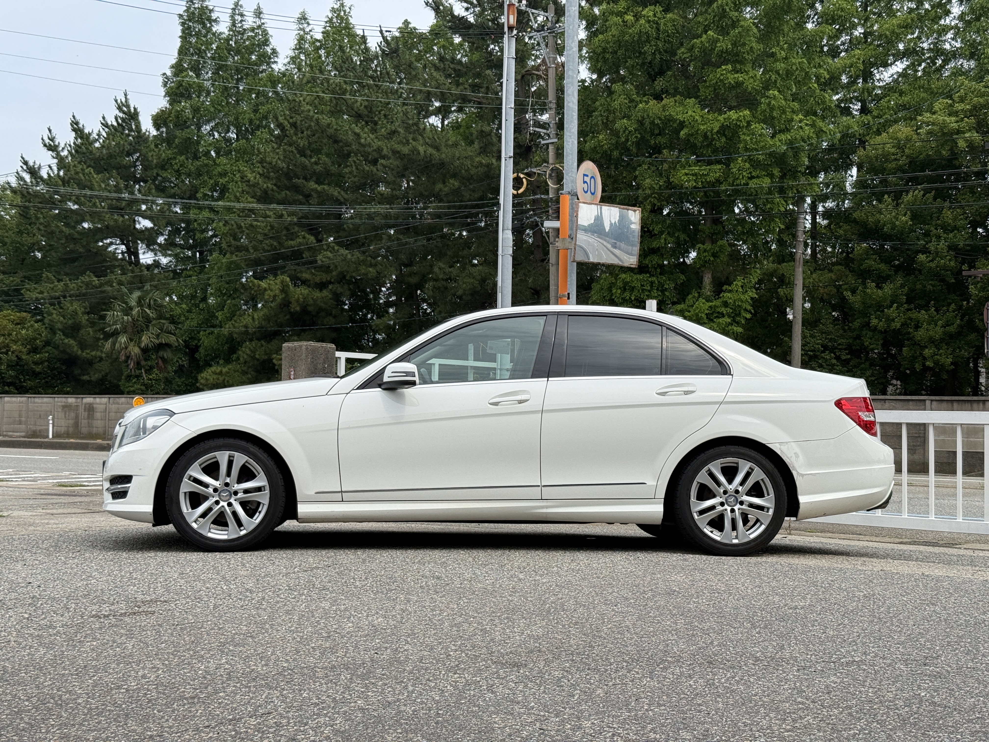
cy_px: 371
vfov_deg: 30.3
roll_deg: -1.1
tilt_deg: +2.1
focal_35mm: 48
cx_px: 494
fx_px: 1371
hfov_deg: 39.7
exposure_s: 1/3226
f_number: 1.78
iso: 64
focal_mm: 6.76
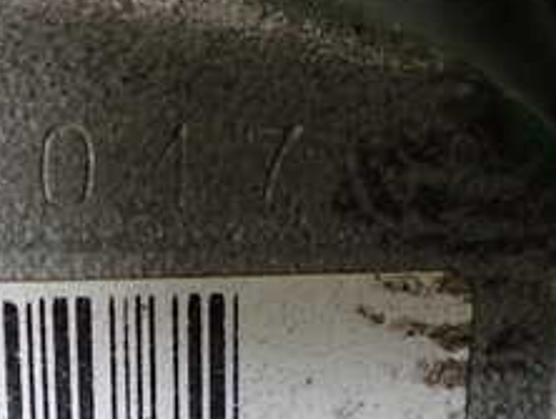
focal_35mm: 81
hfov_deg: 23.4
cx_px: 53
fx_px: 1302
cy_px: 346
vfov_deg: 18.1
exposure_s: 1/125
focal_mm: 5.4
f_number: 2.3
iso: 800
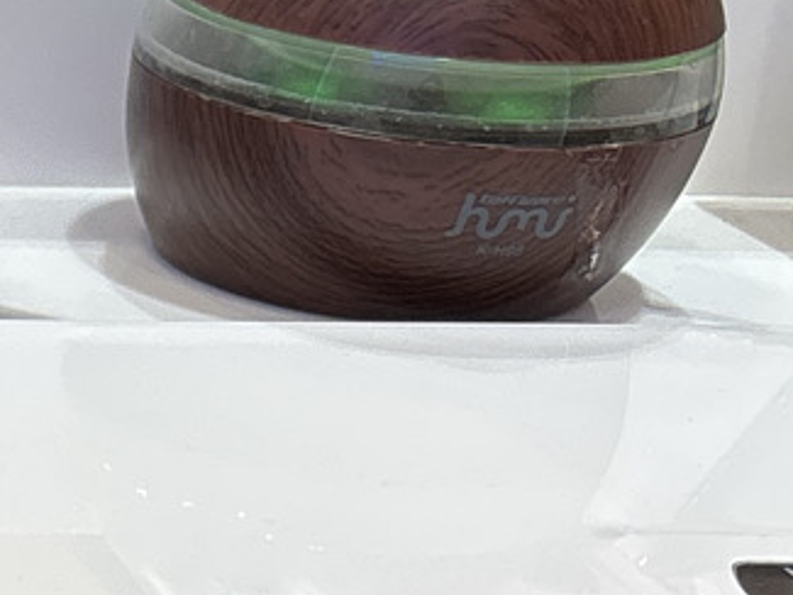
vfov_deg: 8.9
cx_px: -1469
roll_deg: -0.4
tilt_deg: -31.5
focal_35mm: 160
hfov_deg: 9.8
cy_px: 1053
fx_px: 3667
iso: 50
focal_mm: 5.96
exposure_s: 1/100
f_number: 1.6
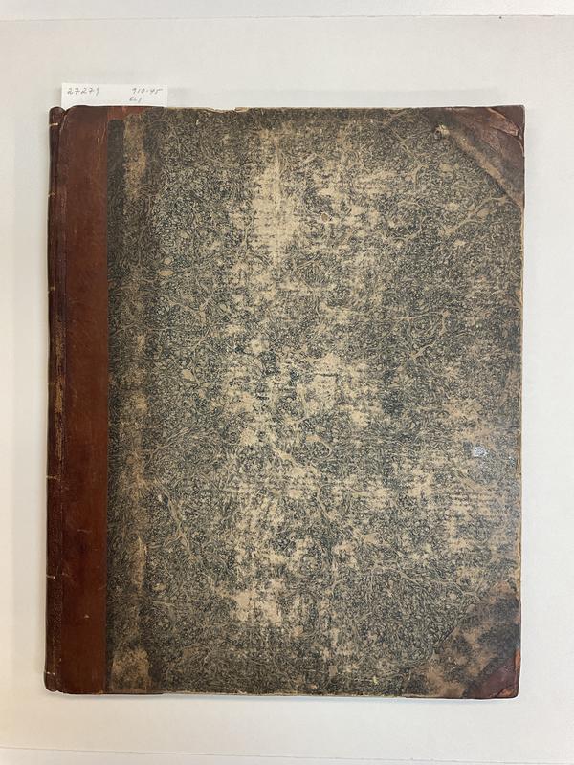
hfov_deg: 48.2
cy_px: 382
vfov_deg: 61.7
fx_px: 641
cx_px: 287
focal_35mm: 29
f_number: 1.8
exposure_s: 1/50
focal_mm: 3
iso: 80
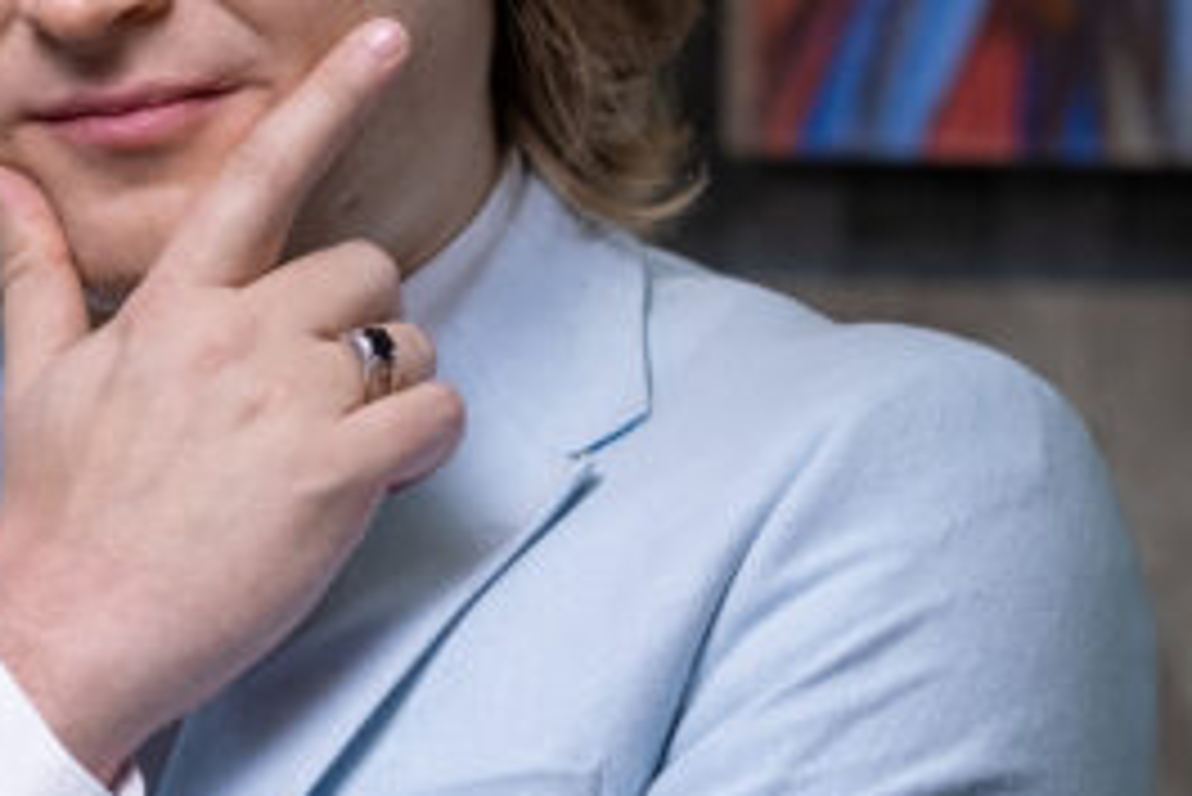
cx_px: 796
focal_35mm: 324
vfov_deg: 4.2
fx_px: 10733
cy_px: 492
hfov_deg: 6.4
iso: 400
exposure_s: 1/250
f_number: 2.8
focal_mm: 56
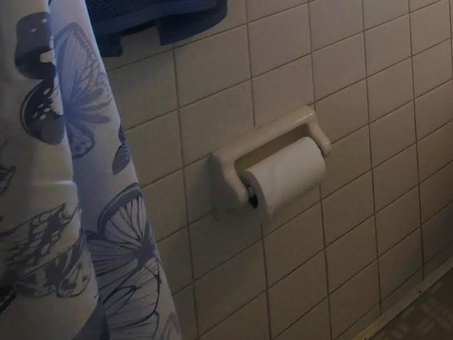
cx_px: 687
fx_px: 537
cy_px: -188
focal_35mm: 41
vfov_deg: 25.2
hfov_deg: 28.5
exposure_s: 1/141
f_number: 1.9
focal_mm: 2.2
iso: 32
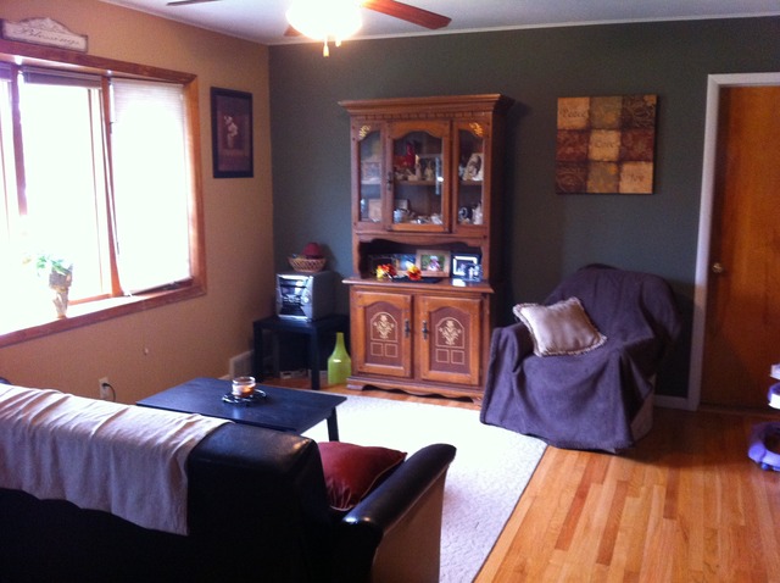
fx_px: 787
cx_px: 390
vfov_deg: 40.6
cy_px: 292
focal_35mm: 35
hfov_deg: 52.7
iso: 320
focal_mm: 3.85
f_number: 2.8
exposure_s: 1/15
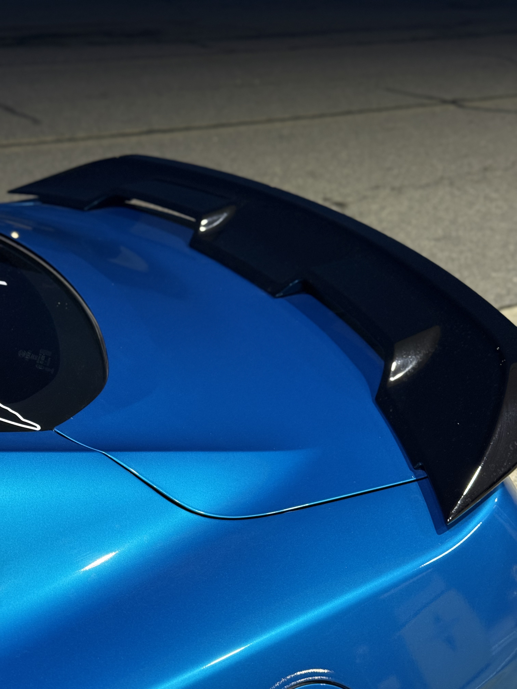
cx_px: 258
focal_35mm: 48
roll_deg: +0.9
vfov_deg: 39.7
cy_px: 344
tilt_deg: -21.5
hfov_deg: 30.3
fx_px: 956
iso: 250
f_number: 1.78
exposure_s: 1/40
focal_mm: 6.76
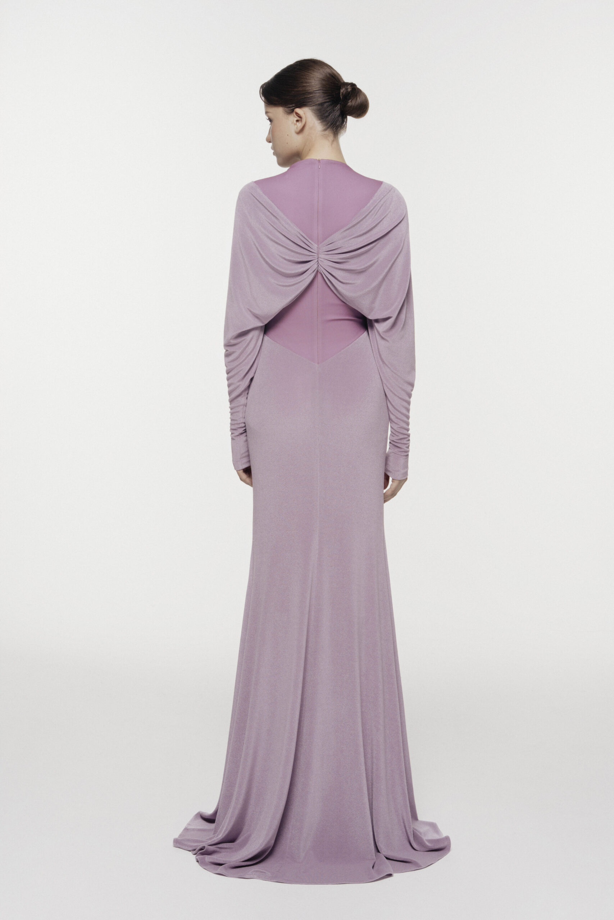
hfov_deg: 24.6
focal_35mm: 55
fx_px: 1407
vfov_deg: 36.2
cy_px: 460
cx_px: 307
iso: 250
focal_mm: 55
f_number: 11
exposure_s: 1/200
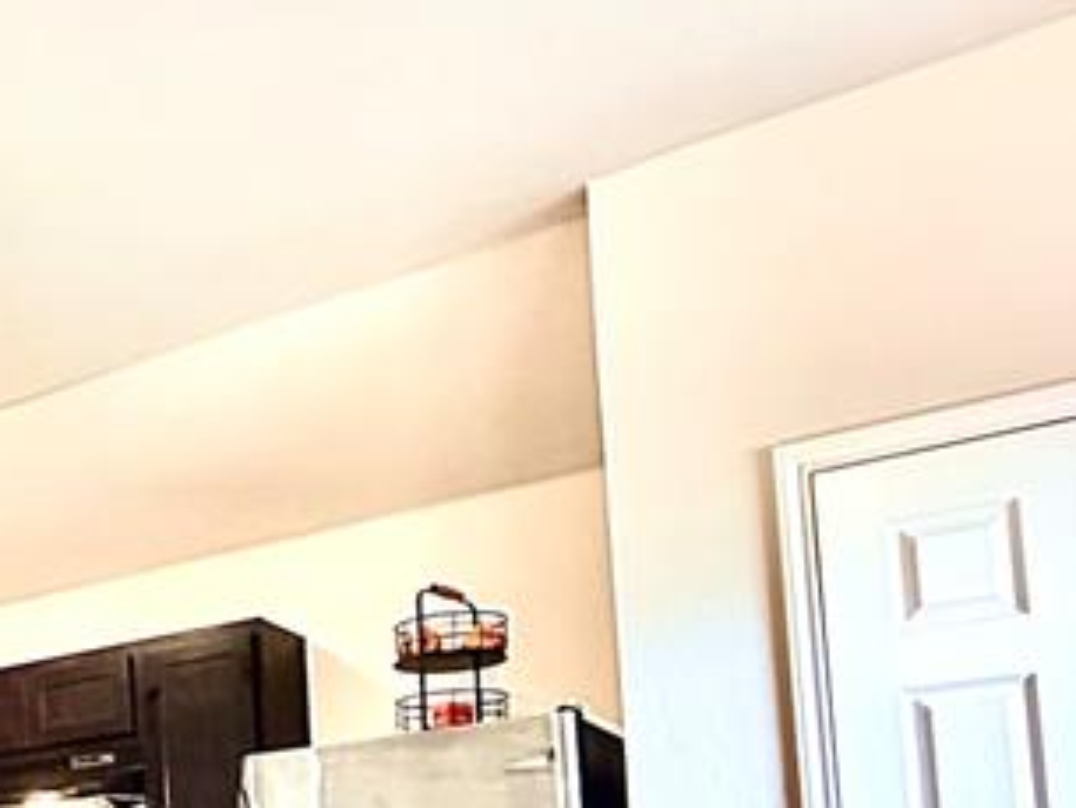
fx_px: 1462
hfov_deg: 35.9
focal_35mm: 47
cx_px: -32
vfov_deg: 28.3
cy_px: 875
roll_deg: +2.2
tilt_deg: +4.2
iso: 320
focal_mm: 2.22
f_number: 2.2
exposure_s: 1/60
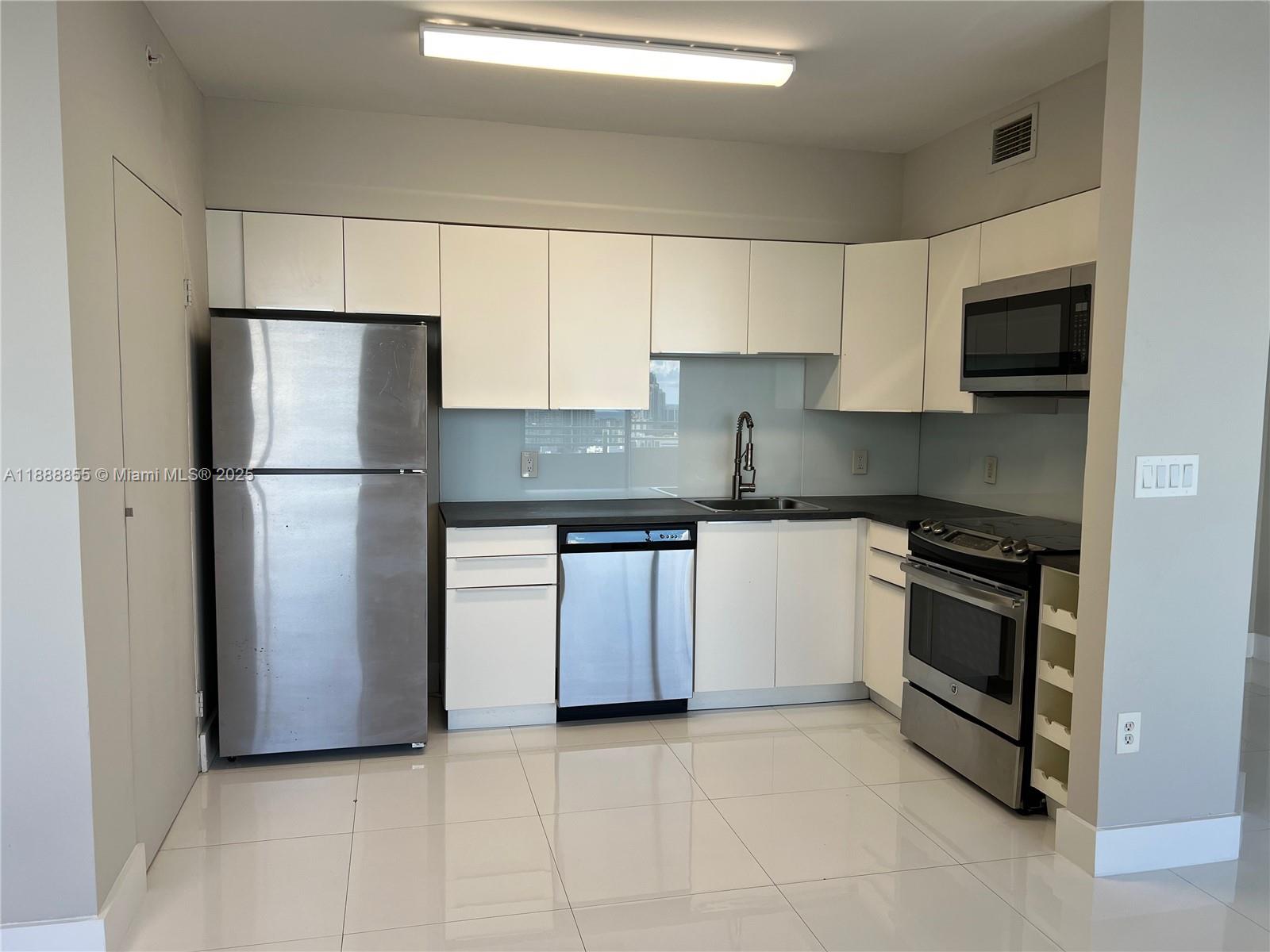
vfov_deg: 53.1
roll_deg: -0.3
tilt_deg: -5.2
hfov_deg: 67.3
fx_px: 954
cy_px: 476
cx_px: 635
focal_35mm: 26
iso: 40
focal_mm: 5.7
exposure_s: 1/155
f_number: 1.5
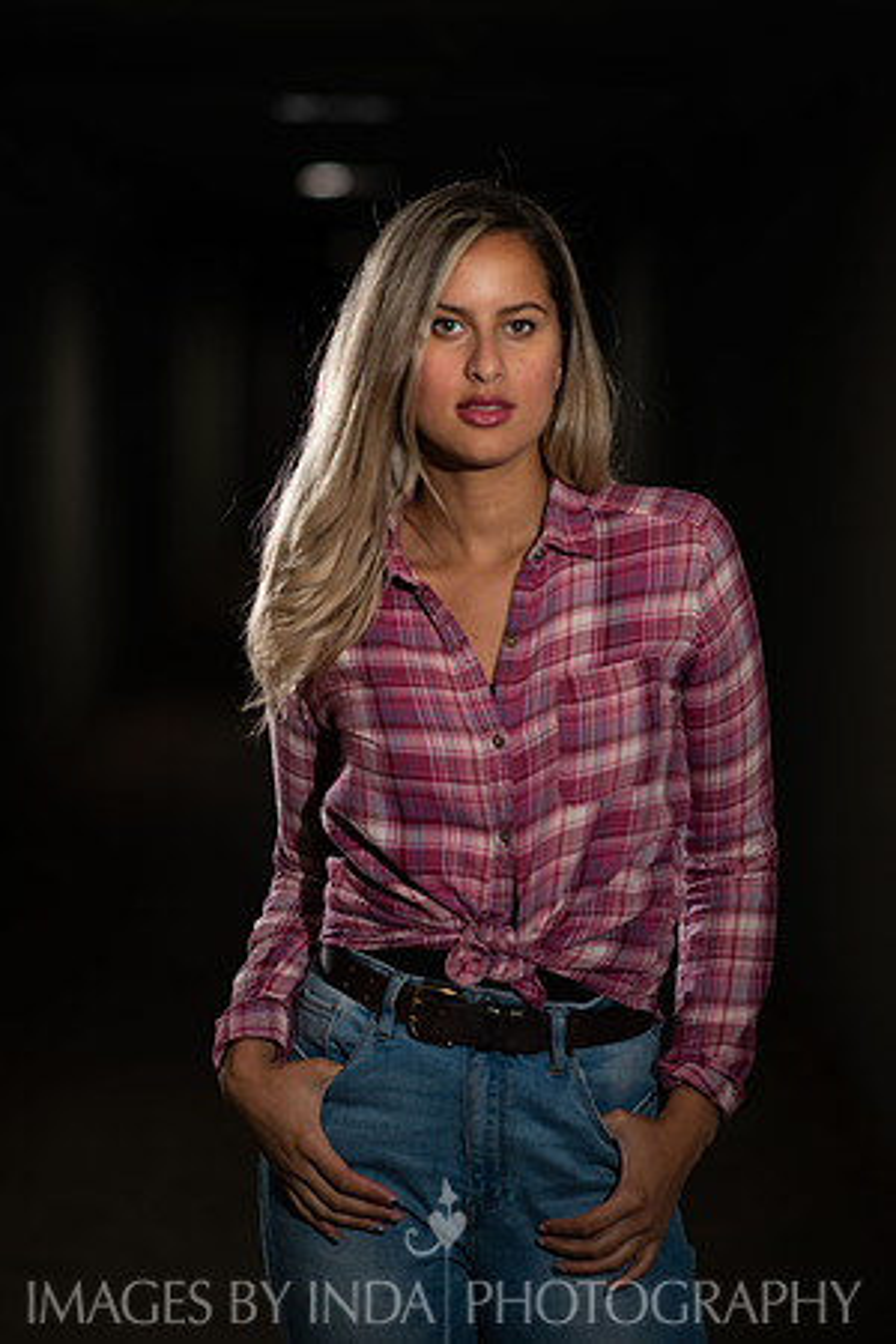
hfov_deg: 16.1
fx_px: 3173
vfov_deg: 23.9
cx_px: 448
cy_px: 672
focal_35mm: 85
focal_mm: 85
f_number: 1.8
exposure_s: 1/200
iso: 200
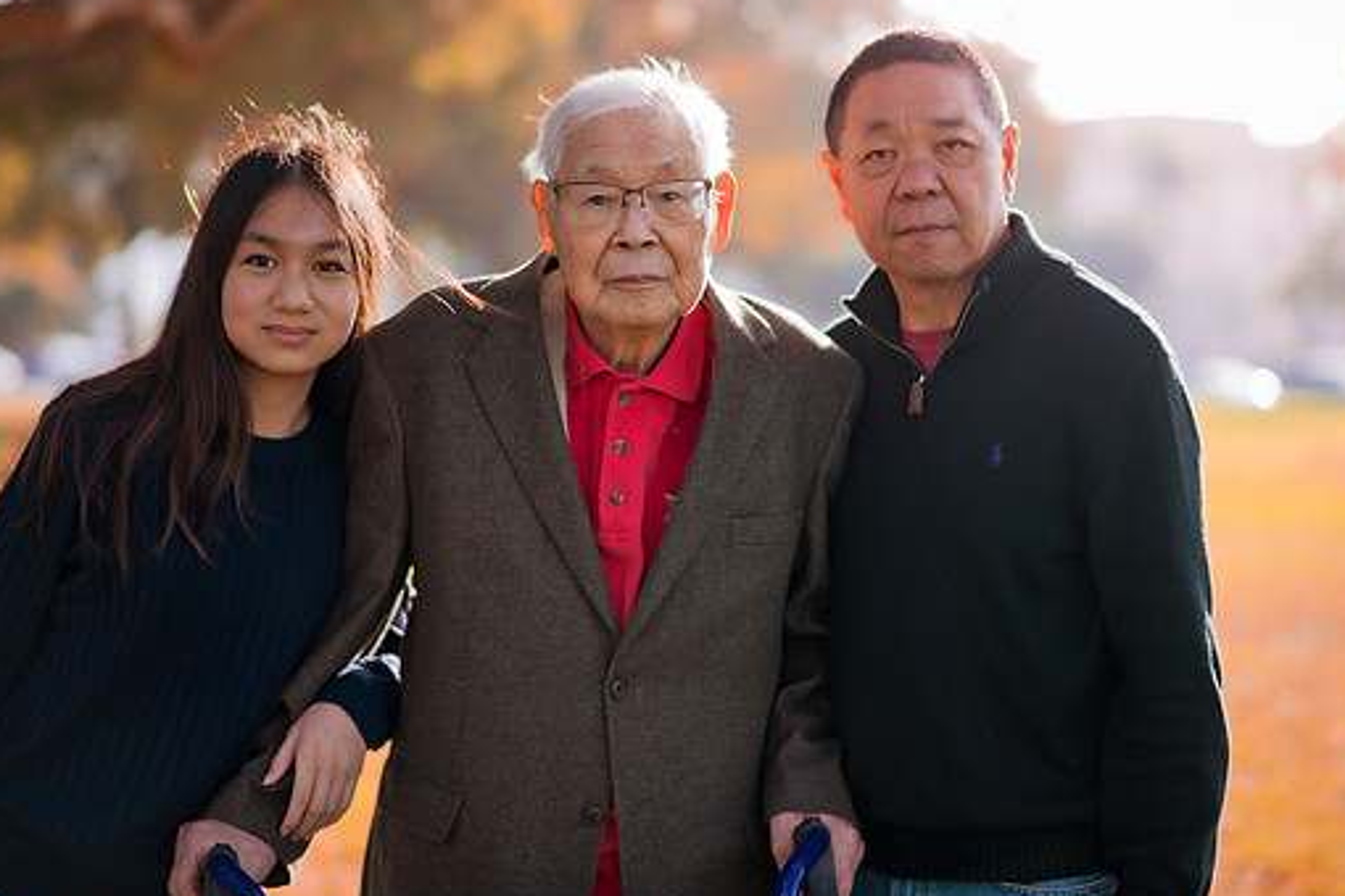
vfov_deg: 20.6
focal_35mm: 66
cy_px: 426
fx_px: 2466
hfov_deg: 30.5
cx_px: 625
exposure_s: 1/1000
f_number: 1.4
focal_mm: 58
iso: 80
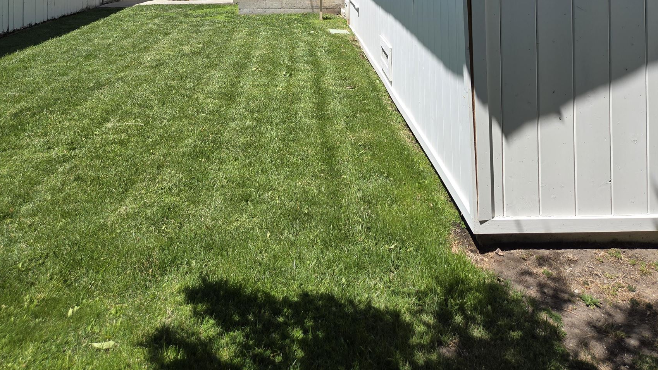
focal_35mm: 34
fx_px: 593
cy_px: -57
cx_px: 325
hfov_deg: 58.0
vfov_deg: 30.3
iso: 25
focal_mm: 5.4
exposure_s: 1/1576
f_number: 1.8
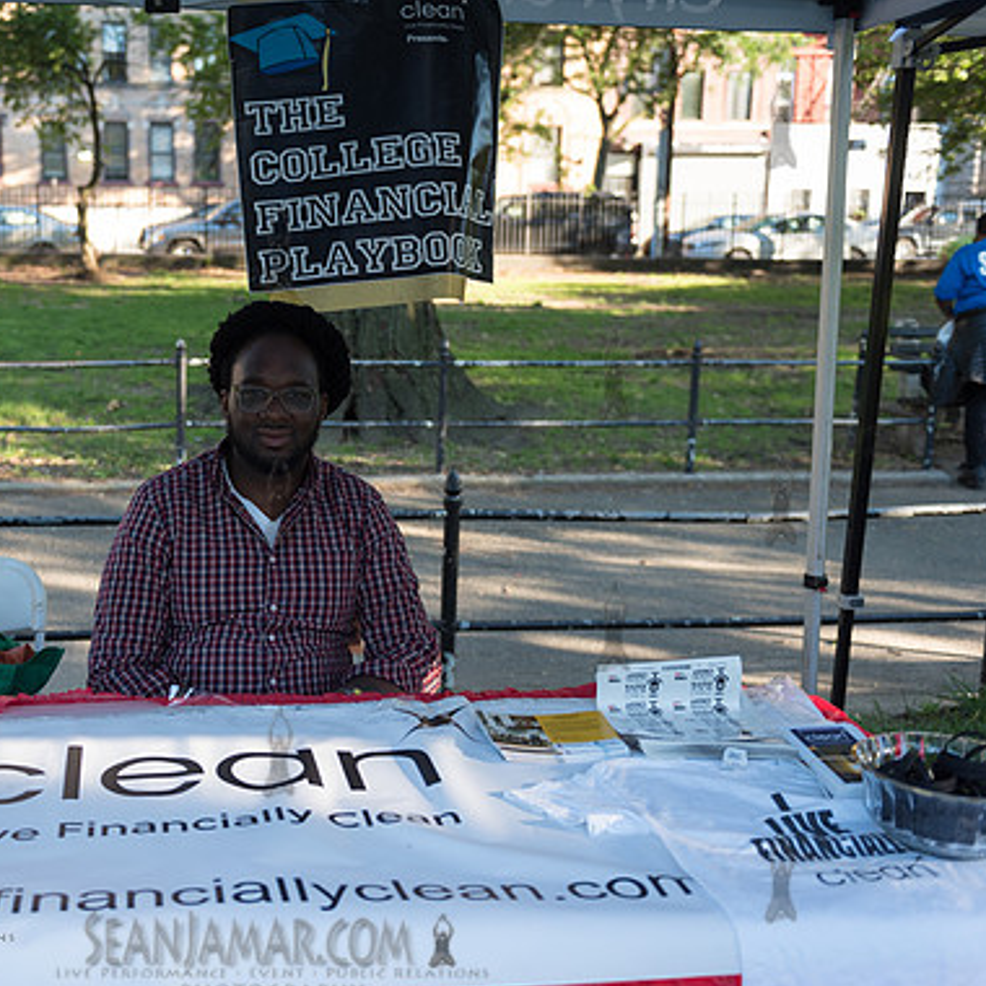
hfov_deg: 38.4
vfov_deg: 39.2
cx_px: 278
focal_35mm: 43
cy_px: 499
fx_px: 1386
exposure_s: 1/250
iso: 200
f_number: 2.8
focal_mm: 32
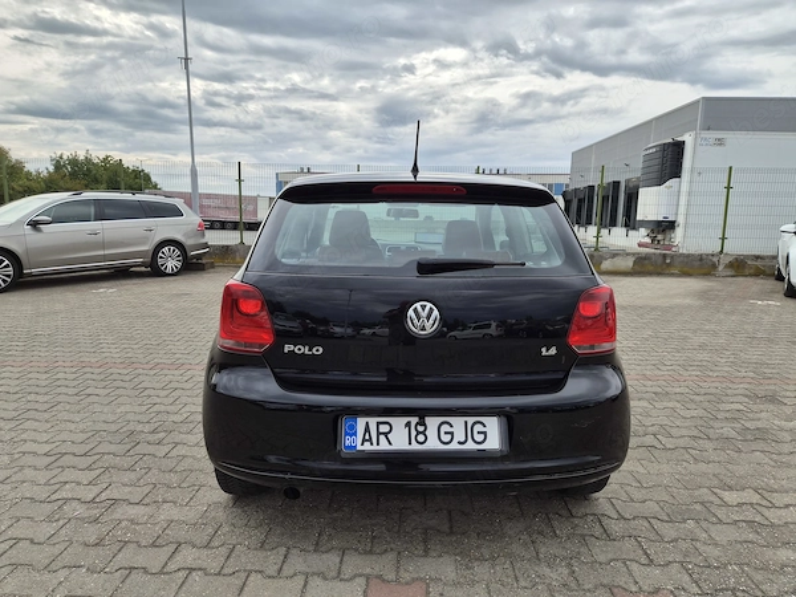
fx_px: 529
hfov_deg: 73.9
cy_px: 298
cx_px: 398
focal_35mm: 23
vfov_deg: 58.9
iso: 50
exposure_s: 1/1372
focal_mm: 5.4
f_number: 1.8
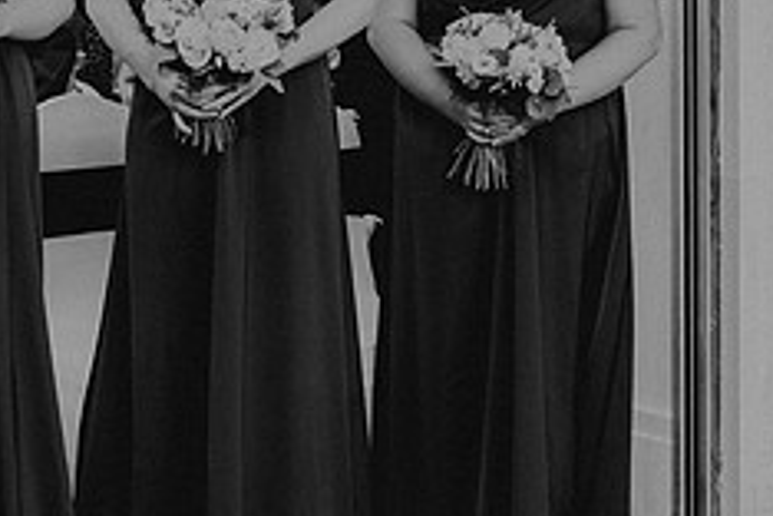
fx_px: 2083
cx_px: 301
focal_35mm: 97
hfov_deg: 21.0
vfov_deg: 14.0
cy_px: 98
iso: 1250
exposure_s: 1/200
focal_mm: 35
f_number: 2.2
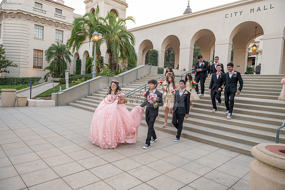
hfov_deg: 73.7
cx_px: 142
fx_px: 190
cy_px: 95
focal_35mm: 24
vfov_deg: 53.2
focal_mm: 24
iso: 200
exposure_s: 1/200
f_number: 3.5
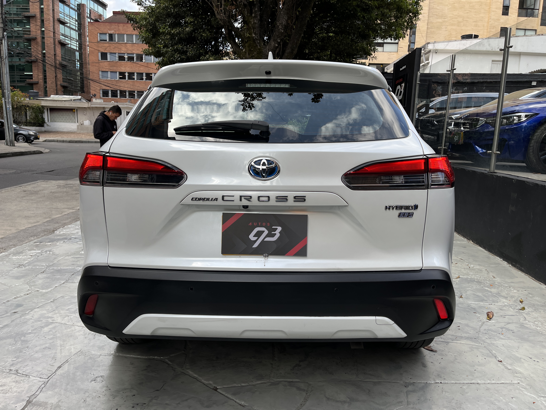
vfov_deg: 53.1
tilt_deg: -10.2
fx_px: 410
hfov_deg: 67.3
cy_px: 205
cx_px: 273
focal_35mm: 26
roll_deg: -1.9
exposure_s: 1/592
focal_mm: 5.1
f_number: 1.6
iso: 50
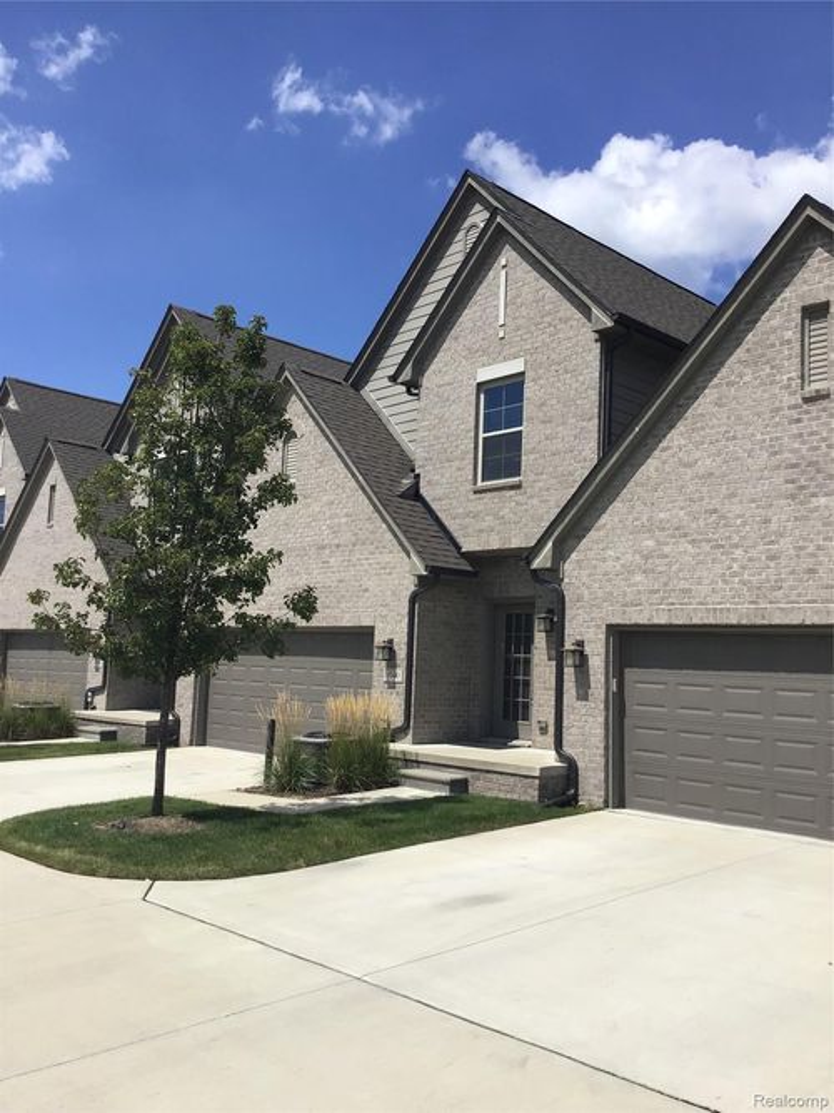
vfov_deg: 58.4
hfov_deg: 45.4
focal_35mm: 31
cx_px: 417
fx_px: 996
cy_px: 556
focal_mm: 3.3
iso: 25
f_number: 2.4
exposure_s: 1/2398
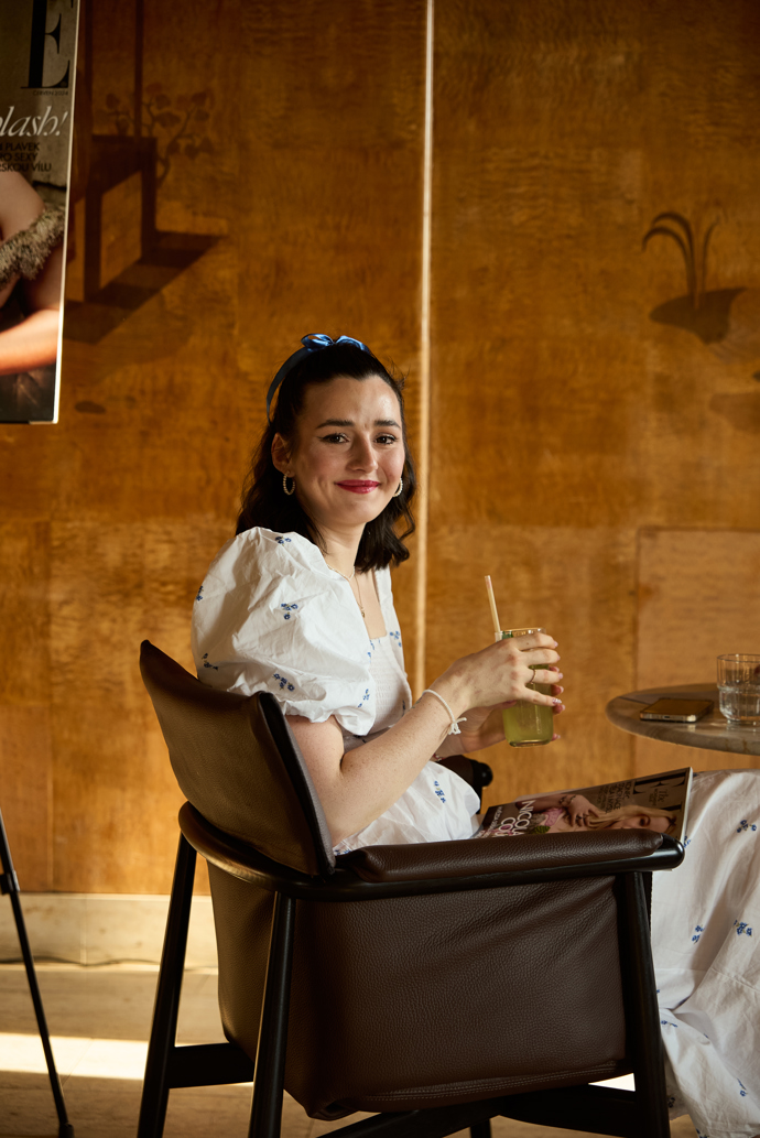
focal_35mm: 70
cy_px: 569
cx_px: 380
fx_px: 2214
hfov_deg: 19.5
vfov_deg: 28.8
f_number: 5.6
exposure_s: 1/320
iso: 800
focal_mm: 70
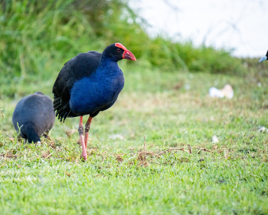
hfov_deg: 3.8
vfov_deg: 3.0
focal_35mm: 508
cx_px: 109
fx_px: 4029
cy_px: 107
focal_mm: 300
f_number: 6.3
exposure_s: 1/500
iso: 3200
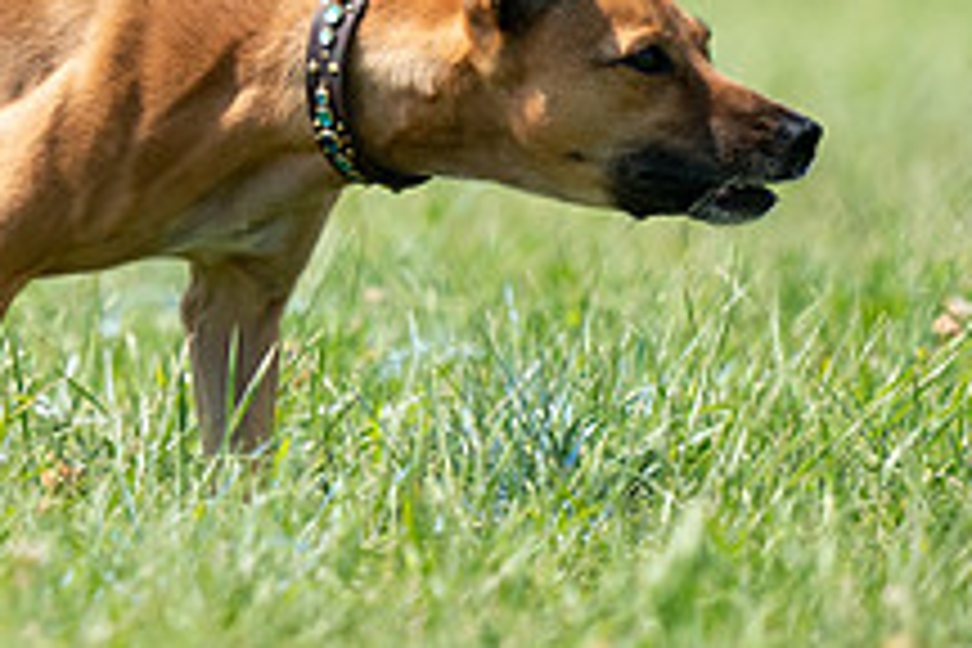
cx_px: -68
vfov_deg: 0.9
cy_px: -83
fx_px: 41739
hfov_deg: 1.3
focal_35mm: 1546
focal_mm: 576
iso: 1600
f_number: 6.3
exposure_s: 1/4000
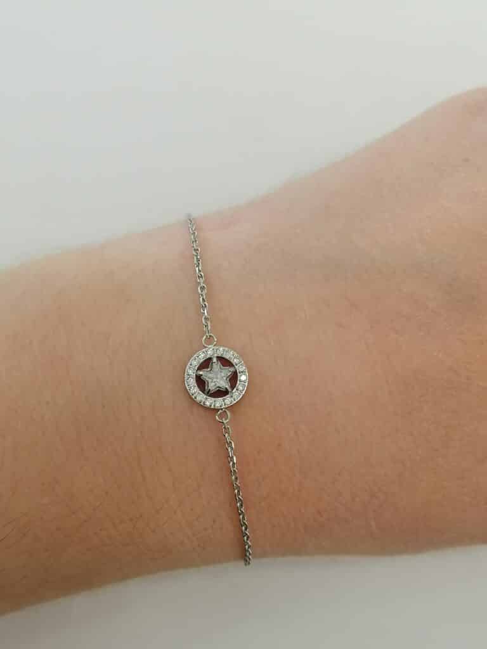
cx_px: 244
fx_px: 919
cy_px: 324
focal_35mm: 49
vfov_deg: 38.9
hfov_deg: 29.7
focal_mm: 4.75
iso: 125
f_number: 1.8
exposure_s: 1/50
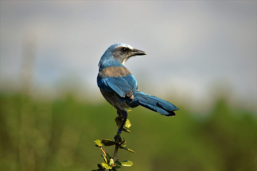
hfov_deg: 6.2
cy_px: 86
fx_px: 2354
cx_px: 128
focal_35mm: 330
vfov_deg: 4.2
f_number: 5.6
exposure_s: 1/500
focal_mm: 220
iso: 110
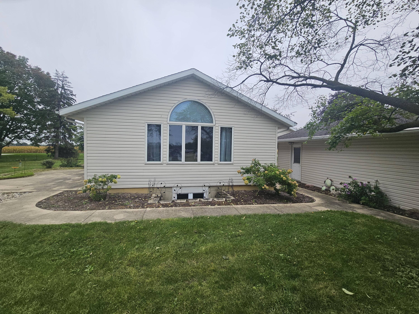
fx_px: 157
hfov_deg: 106.2
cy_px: 157
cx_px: 210
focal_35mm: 13
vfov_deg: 89.9
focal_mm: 2.2
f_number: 2.2
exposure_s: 1/917
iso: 50
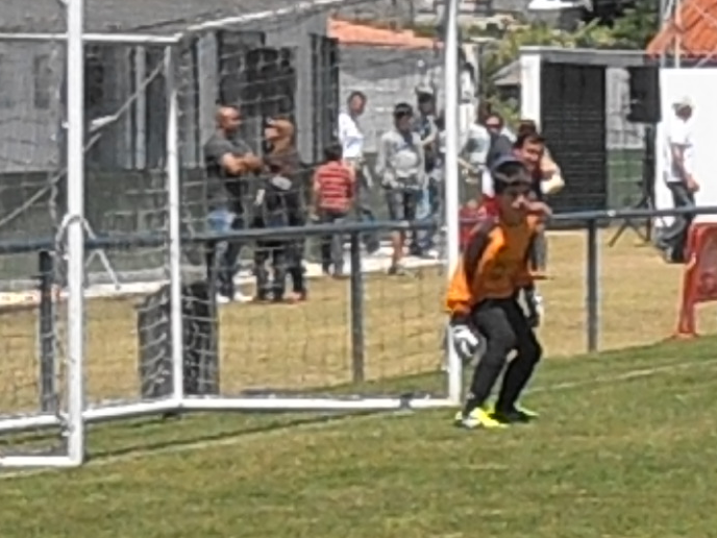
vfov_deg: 3.6
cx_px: 733
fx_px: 8513
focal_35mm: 411
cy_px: 463
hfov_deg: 4.8
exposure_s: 1/320
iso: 400
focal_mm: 24.39
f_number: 15
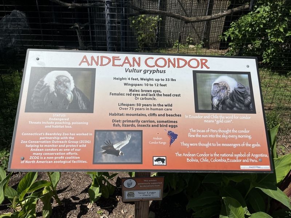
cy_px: 109
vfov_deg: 53.1
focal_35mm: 26
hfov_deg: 67.3
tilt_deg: -27.0
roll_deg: -2.3
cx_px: 146
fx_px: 219
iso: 50
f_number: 1.6
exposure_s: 1/8403
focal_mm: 5.1
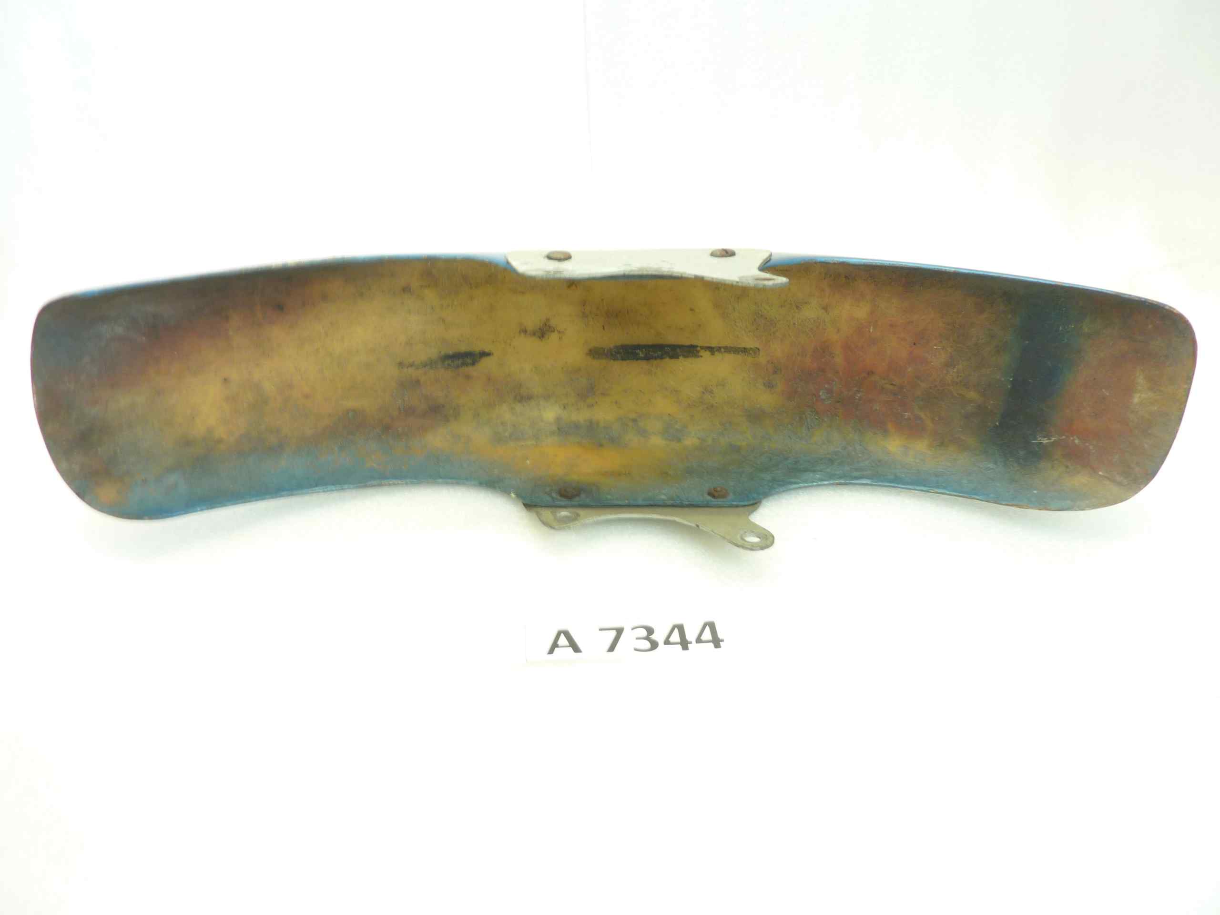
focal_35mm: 25
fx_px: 881
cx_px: 610
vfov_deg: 54.9
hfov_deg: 69.4
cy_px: 458
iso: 80
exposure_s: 1/10
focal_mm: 4.1
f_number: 3.3
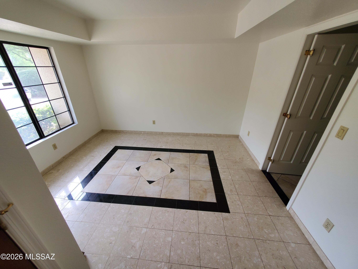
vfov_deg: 89.9
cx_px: 179
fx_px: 134
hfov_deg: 106.2
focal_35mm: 13
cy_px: 134
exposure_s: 1/60
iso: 80
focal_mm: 1.8
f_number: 2.2
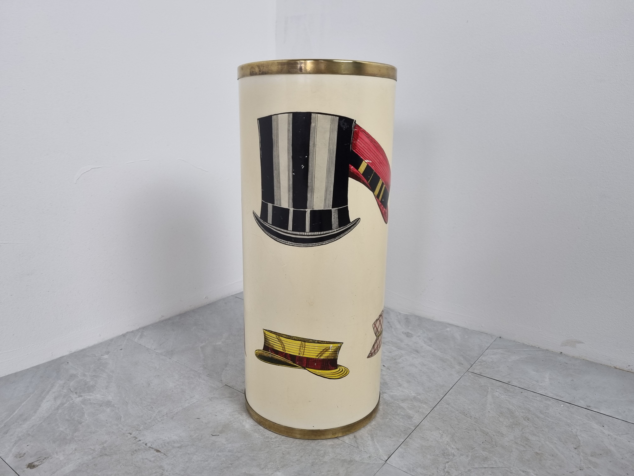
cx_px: 317
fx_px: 476
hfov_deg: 67.3
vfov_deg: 53.1
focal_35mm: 26
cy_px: 238
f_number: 1.8
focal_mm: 5.4
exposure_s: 1/100
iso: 80
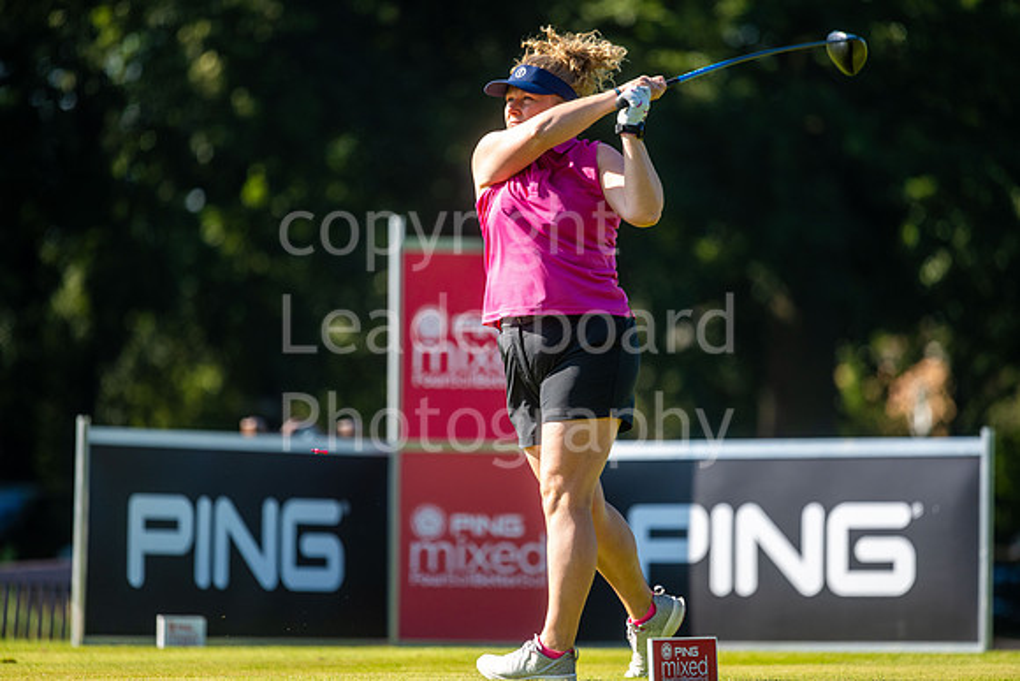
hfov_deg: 6.9
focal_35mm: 300
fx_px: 8502
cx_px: 510
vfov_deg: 4.6
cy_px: 340
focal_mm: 300
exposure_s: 1/1250
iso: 250
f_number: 4
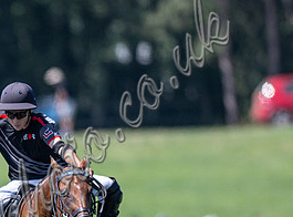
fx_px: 13922
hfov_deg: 1.2
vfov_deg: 0.9
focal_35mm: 1653
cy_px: 252
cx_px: -116
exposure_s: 1/2500
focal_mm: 400
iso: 200
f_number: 2.8
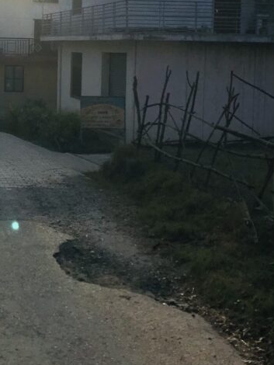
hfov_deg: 23.1
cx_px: -1
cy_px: 71
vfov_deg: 30.8
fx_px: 643
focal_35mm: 61
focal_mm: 3.99
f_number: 1.8
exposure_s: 1/6410
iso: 25
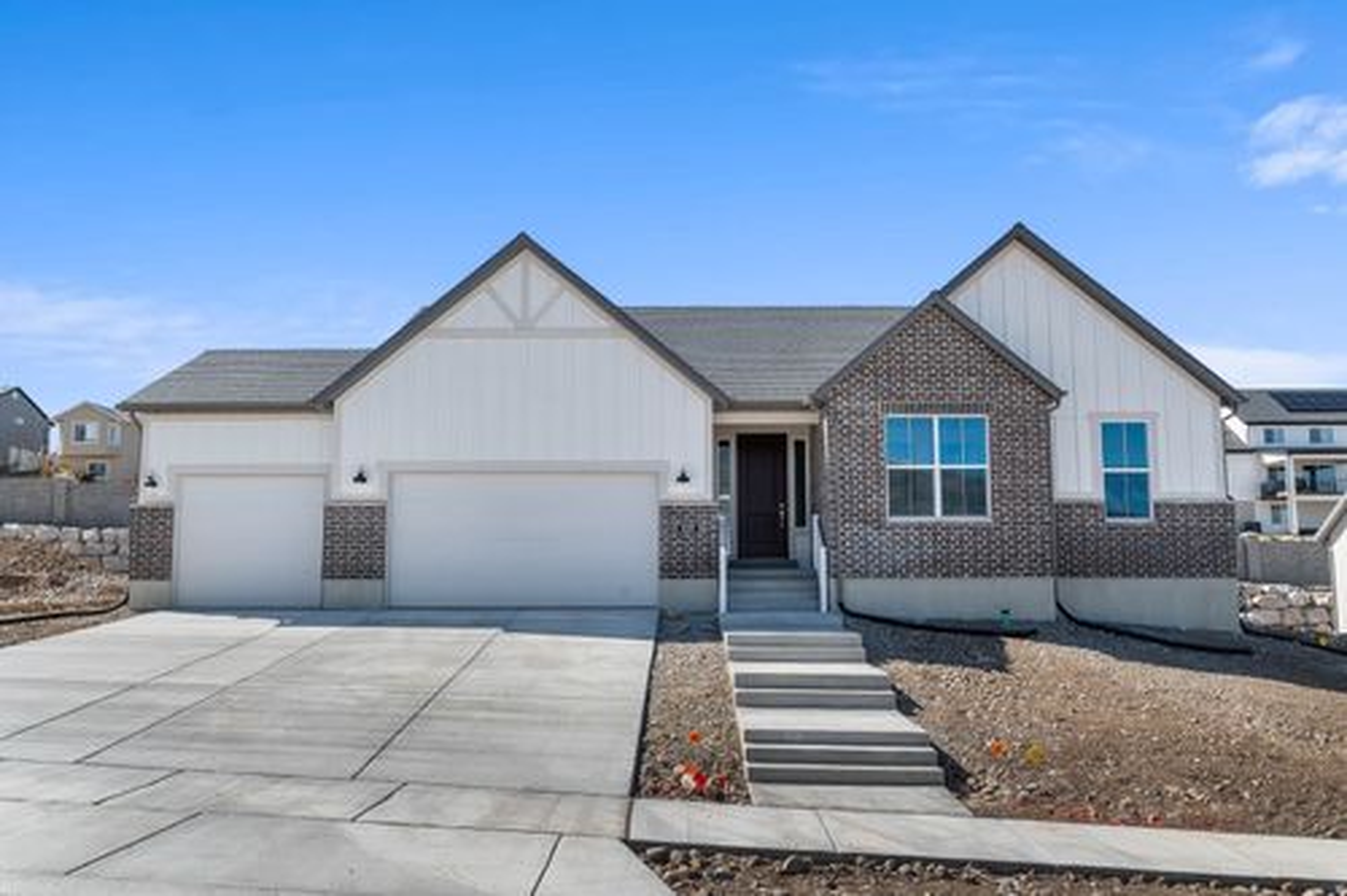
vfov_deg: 44.9
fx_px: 1085
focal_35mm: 29
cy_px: 448
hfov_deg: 63.7
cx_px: 674
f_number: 8
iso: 320
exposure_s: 1/250
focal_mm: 29
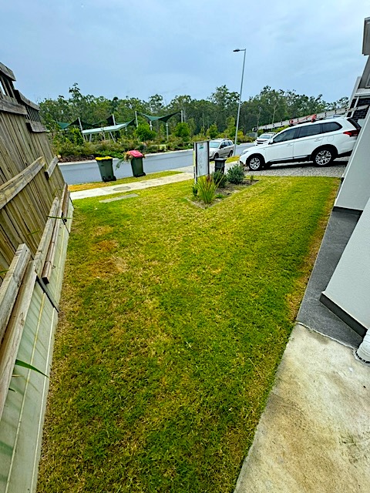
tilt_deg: -32.8
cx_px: 185
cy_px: 246
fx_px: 200
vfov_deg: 102.1
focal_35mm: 14
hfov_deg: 85.7
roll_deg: +1.0
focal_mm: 2.22
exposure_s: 1/771
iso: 40
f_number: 2.2
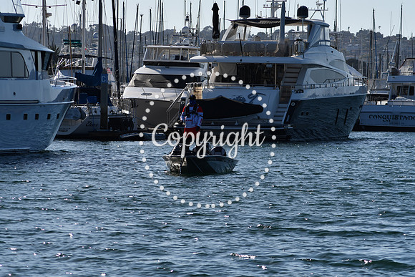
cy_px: 138
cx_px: 208
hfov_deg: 9.5
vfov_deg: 6.3
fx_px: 2502
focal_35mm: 217
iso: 200
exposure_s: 1/1600
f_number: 7.1
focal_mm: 145
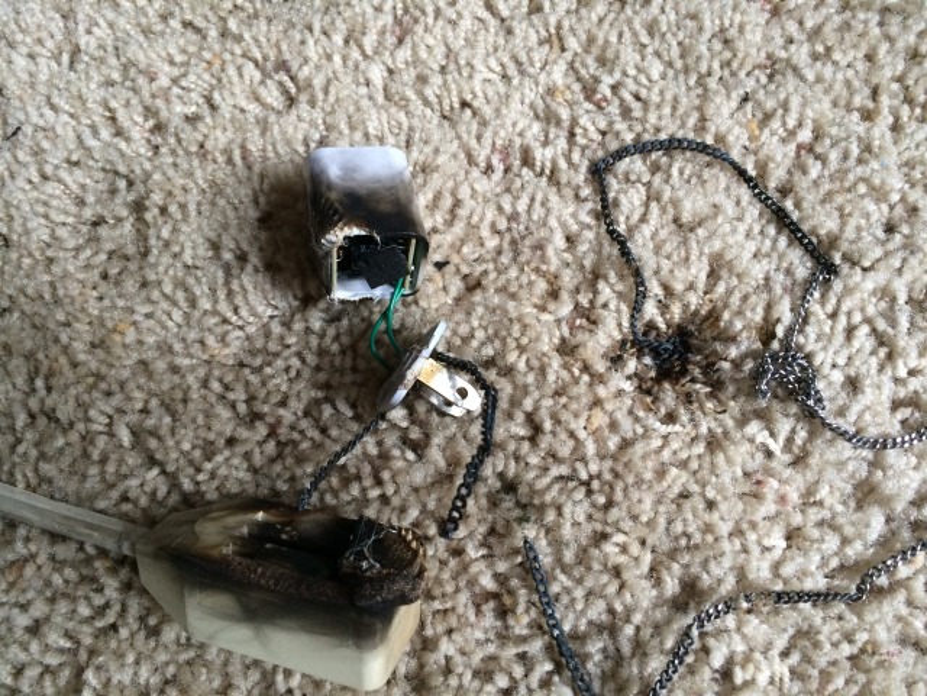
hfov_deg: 61.7
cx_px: 464
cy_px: 348
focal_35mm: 29
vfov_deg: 48.2
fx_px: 777
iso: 160
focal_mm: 4.15
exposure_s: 1/30
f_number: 2.2
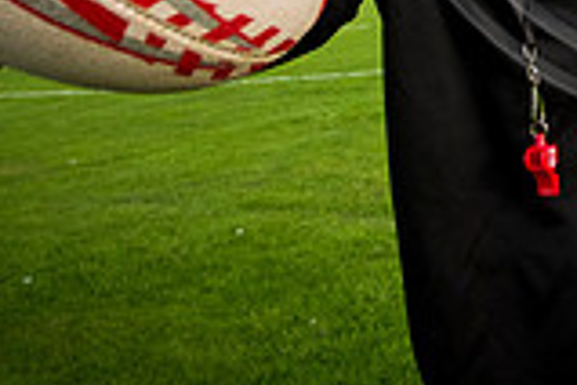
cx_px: 733
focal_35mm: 73
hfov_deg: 24.5
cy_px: -249
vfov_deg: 16.4
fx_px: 1170
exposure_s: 1/640
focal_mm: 20
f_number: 5.6
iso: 640
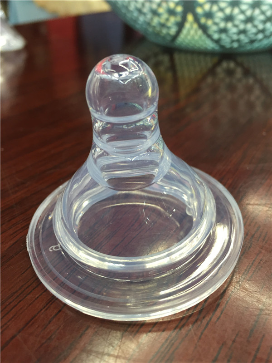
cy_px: 182
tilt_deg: -34.4
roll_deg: -0.9
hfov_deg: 48.2
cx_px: 136
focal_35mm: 29
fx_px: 304
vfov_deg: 61.7
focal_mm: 4.15
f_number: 2.2
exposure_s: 1/33
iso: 125
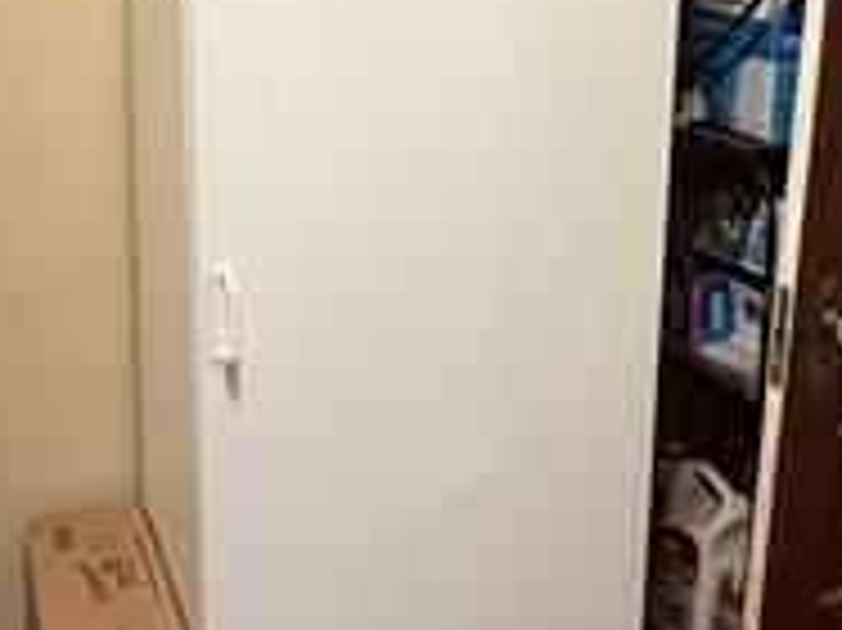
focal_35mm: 48
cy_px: 76
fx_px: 1167
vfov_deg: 29.1
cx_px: 477
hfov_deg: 39.6
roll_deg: -3.1
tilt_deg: -8.6
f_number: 2.2
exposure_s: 1/60
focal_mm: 2.22
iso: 500
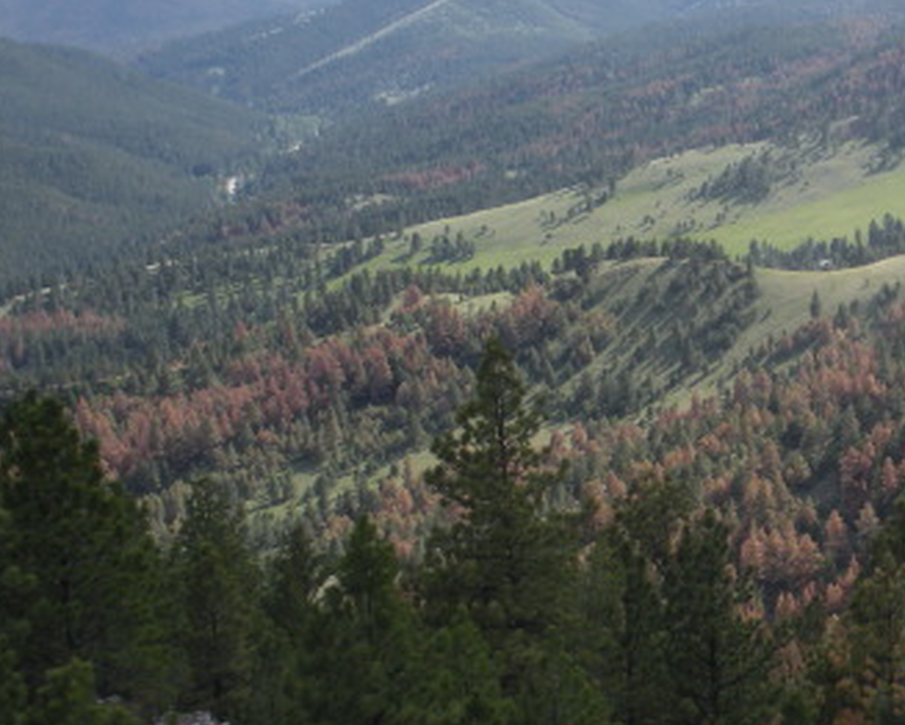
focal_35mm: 86
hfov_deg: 21.1
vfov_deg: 17.9
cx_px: 1002
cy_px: 307
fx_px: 2305
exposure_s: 1/397
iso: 64
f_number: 3.5
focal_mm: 6.3
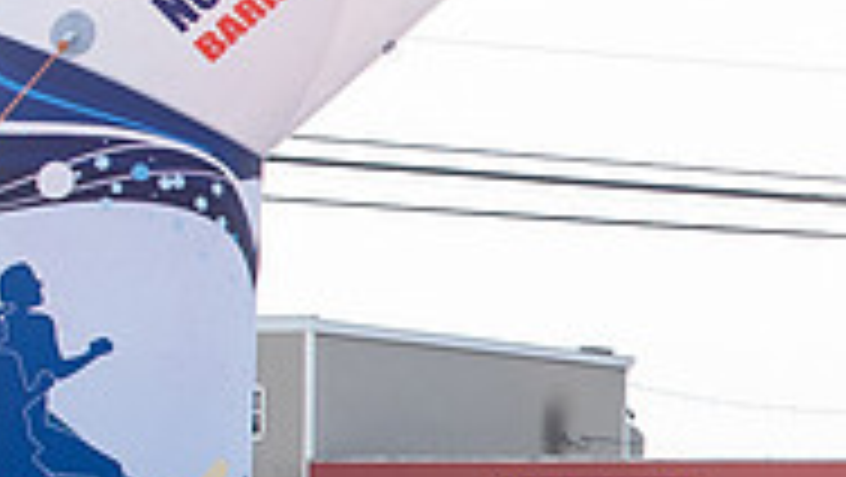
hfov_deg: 10.7
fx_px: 4152
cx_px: 1628
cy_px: 510
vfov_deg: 6.5
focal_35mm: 185
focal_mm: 32
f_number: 4
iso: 800
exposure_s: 1/3200
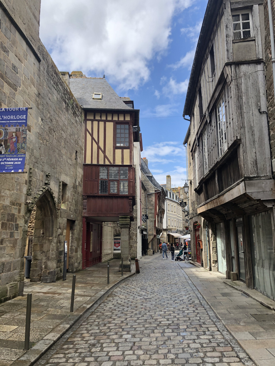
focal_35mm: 28
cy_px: 183
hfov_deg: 49.7
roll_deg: +1.4
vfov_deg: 63.4
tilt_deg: +10.6
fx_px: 297
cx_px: 138
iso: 20
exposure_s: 1/917
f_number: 1.8
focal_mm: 4
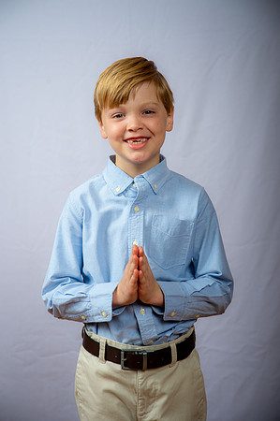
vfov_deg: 26.0
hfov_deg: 17.5
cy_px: 210
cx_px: 140
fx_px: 912
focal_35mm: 78
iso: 250
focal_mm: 78
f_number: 6.3
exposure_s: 1/200
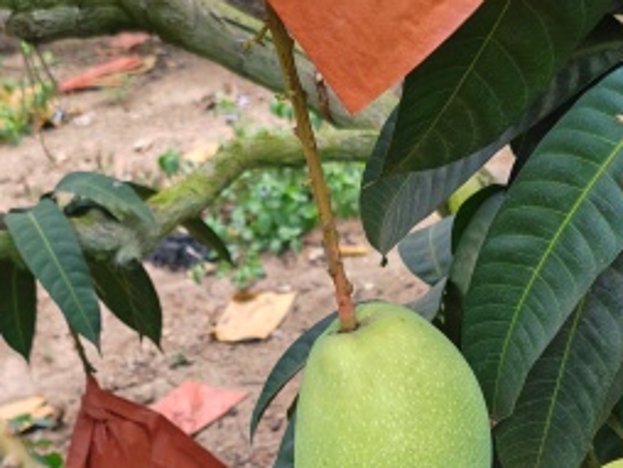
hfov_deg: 23.0
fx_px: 1531
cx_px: 260
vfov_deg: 16.9
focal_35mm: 85
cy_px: 490
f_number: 1.9
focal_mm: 6.12
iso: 50
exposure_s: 1/210
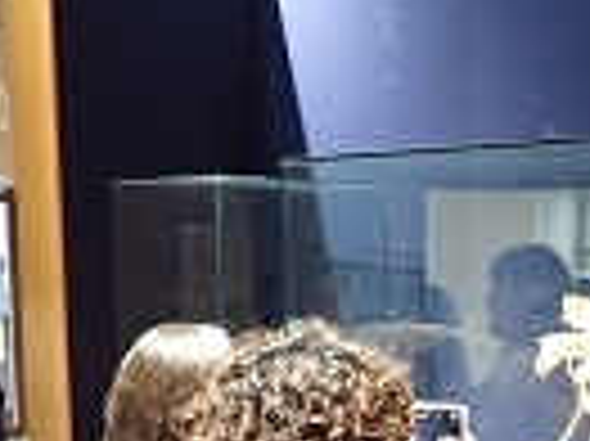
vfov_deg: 17.6
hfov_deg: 23.8
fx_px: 1362
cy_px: 515
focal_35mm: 80
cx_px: 527
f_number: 2
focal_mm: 4.5
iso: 640
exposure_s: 1/30
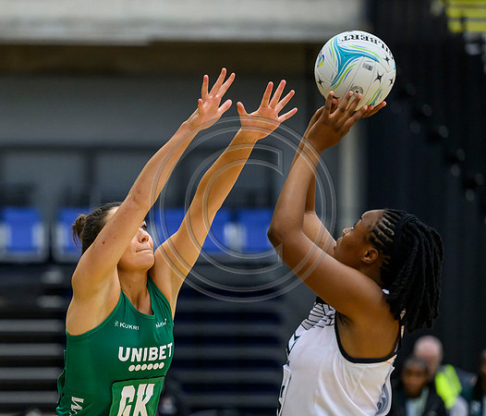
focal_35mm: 239
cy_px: 253
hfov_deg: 7.8
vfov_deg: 6.7
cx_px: 146
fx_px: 3539
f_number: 3.2
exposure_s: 1/1000
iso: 4000
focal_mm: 160
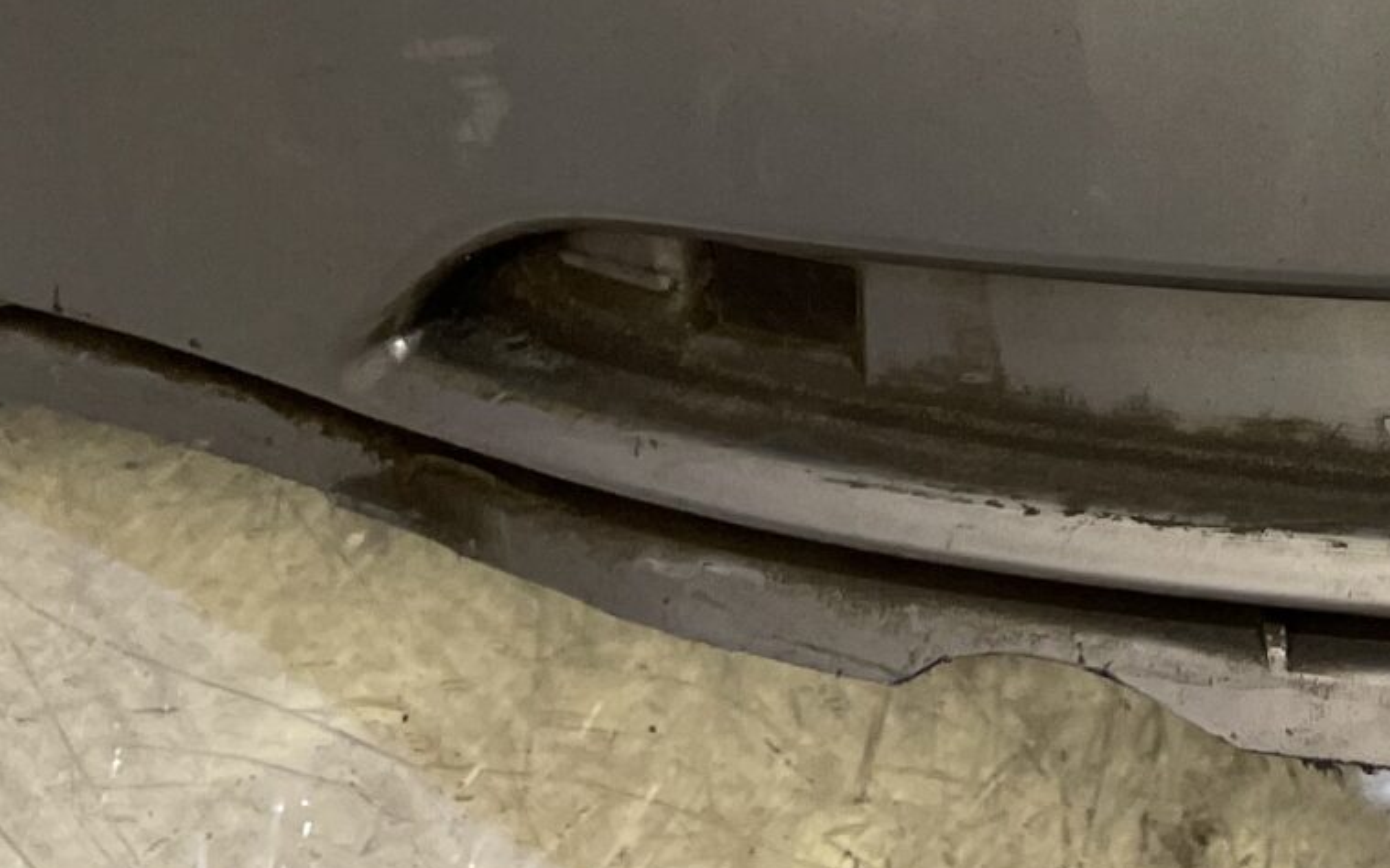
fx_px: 3522
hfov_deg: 19.5
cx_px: 2080
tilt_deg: -60.7
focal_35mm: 93
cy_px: -864
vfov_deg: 12.4
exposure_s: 1/100
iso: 64
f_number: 1.6
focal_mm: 4.2
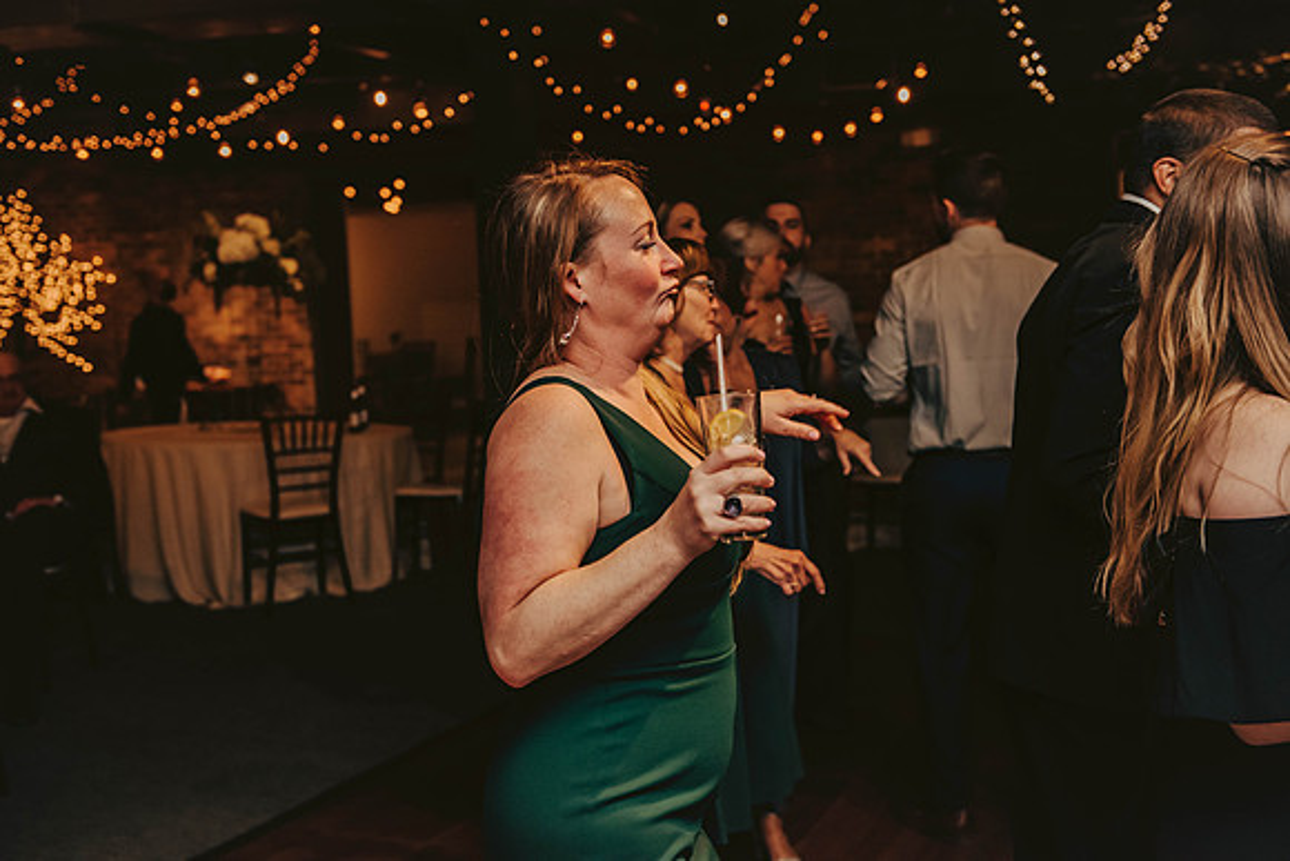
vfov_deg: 28.1
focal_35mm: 48
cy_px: 430
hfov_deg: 41.1
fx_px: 1720
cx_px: 645
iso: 2000
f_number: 3.2
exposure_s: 1/200
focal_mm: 48
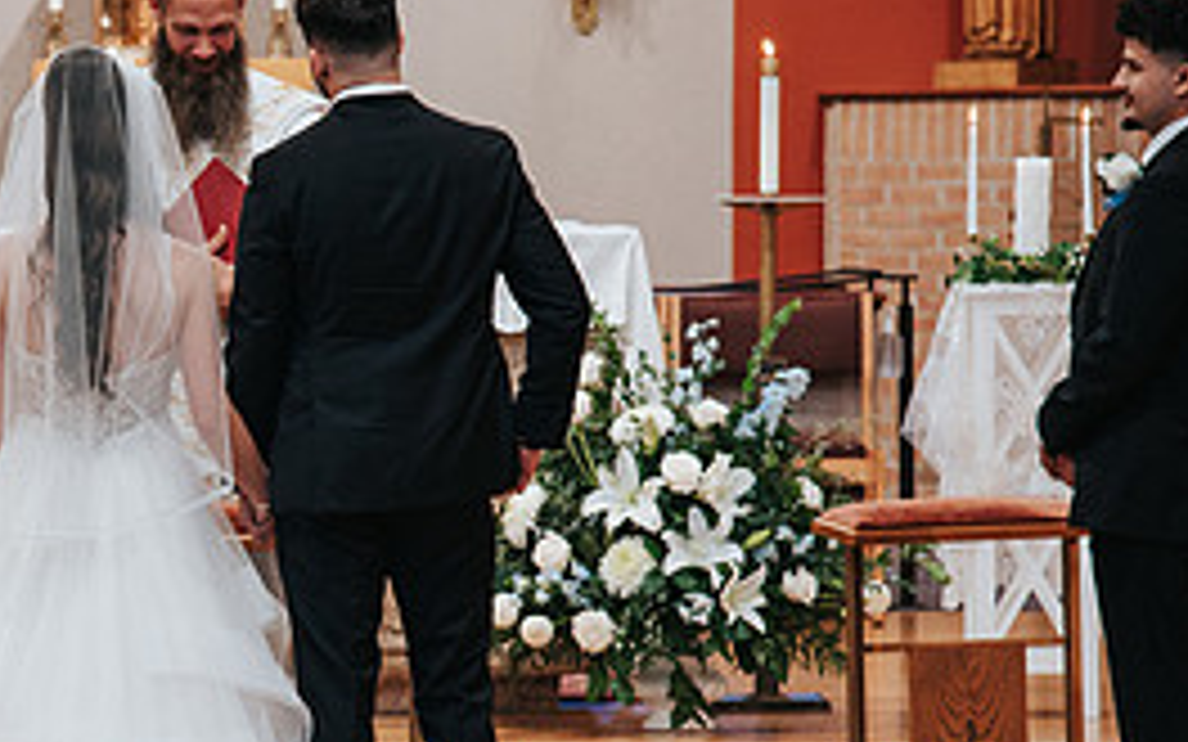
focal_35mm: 245
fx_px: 7932
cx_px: 180
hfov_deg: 8.5
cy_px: 528
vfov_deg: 5.4
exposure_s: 1/200
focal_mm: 105
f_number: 4
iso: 1000
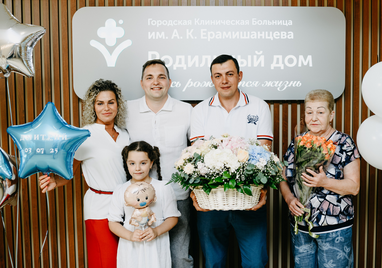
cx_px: 227
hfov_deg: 45.8
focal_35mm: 42
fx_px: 450
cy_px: 117
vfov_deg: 33.2
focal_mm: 35
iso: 125
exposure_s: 1/160
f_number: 3.2
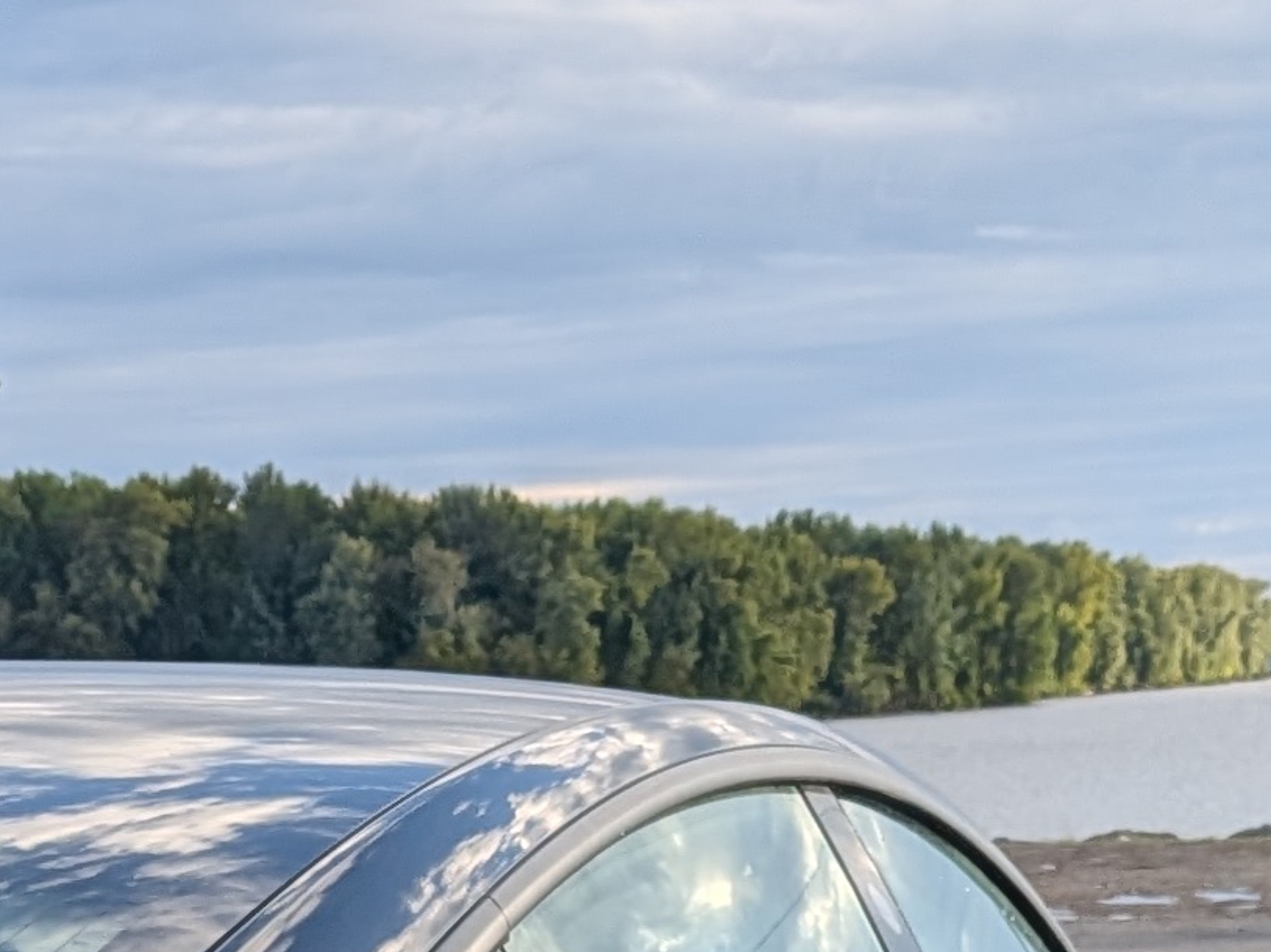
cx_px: 636
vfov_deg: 11.0
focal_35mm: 118
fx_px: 4331
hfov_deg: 16.7
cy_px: 2127
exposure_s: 1/5025
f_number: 1.7
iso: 29
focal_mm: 4.53
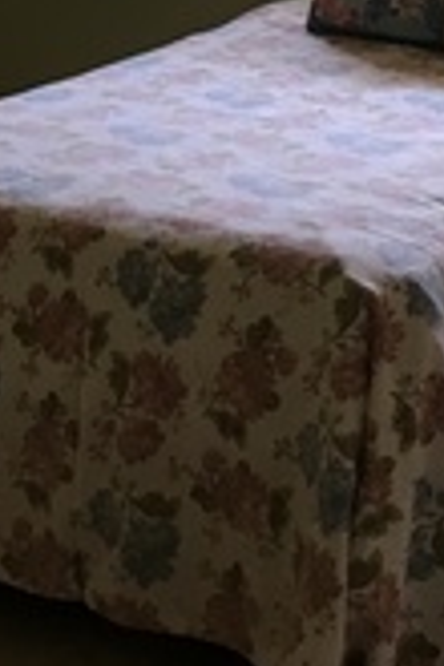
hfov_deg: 11.6
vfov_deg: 16.5
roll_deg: +0.6
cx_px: -20
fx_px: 2164
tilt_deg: -4.2
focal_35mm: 117
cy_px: -222
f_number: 2.2
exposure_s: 1/30
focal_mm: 4.15
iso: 32
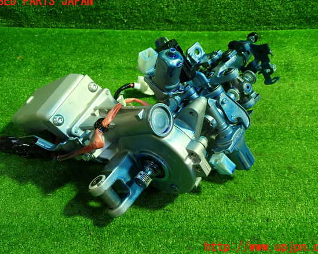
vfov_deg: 45.8
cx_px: 162
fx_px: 301
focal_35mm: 32
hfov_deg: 55.7
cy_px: 124
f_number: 2.3
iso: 320
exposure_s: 1/30
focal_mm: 5.4
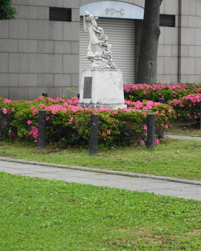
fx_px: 1272
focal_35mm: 171
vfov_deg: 11.3
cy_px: 161
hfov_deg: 8.8
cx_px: 302
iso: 160
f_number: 4
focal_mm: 22.95
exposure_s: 1/100
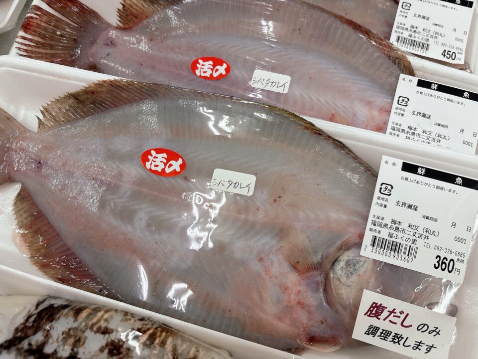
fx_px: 359
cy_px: 180
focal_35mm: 26
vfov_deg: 53.1
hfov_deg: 67.3
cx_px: 239
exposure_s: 1/120
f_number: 1.6
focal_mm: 5.96
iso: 100
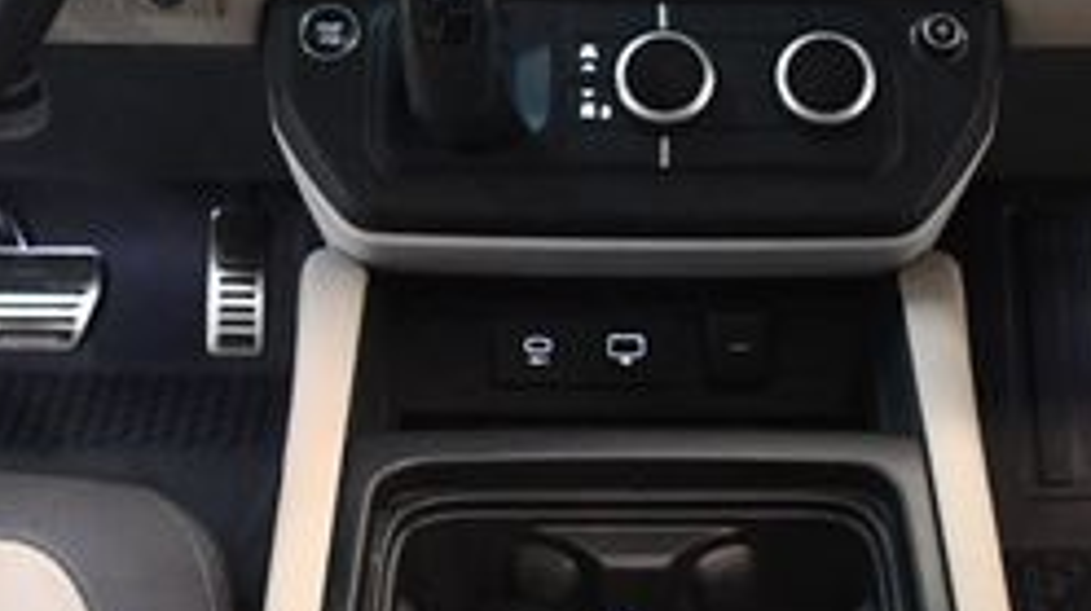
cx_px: 581
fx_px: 2110
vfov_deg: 16.4
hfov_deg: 29.0
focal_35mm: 73
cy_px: 171
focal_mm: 18
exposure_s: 1/80
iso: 3200
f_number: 3.5
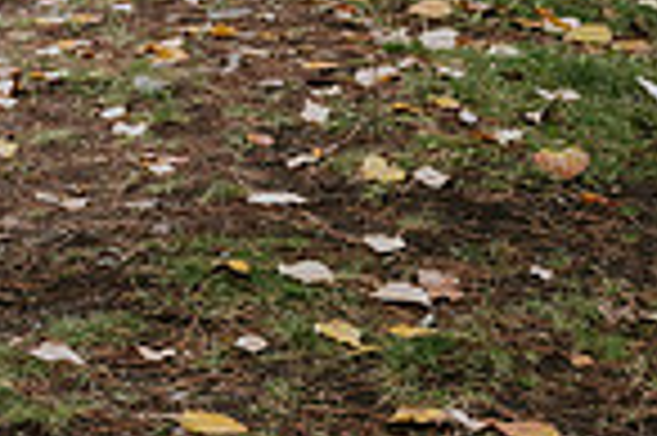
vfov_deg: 10.0
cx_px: -400
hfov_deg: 14.4
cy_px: -292
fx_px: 2388
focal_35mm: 131
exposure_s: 1/500
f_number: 2.8
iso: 1000
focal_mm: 33
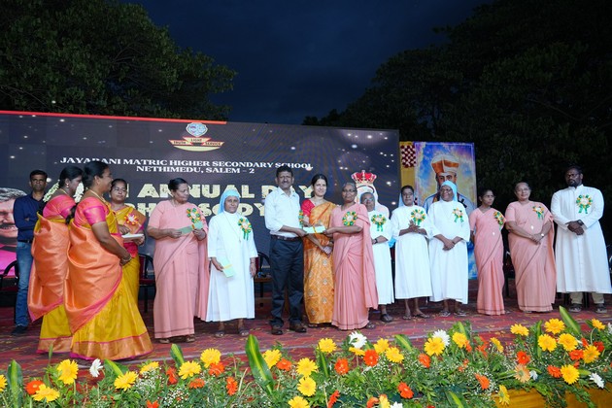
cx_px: 306
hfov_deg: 61.9
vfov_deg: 43.6
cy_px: 204
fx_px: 510
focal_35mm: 30
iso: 1000
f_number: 8
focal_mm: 30
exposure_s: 1/160
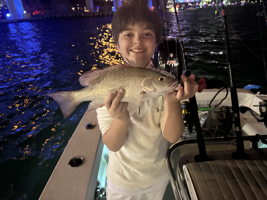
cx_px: 134
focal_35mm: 24
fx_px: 185
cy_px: 100
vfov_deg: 56.8
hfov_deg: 71.6
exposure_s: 1/30
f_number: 1.78
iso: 1600
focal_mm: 6.76
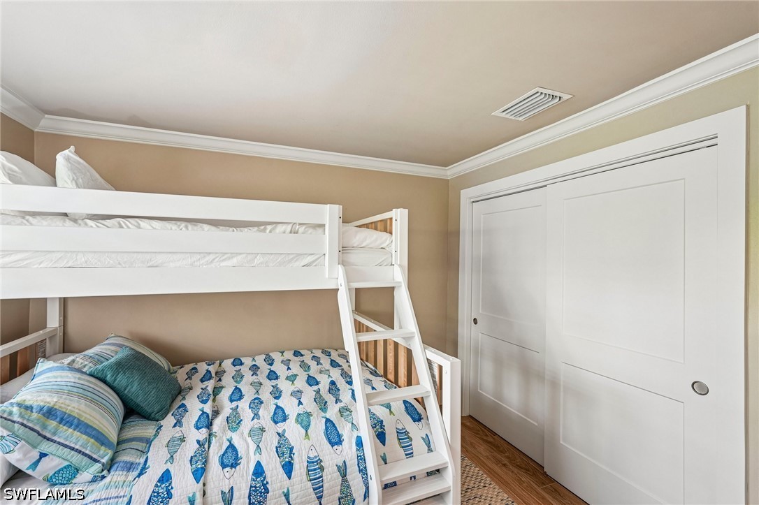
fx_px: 348
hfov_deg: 95.0
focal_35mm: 16
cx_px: 380
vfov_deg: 72.0
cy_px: 252
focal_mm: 16.5
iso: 400
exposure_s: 1/8
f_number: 8
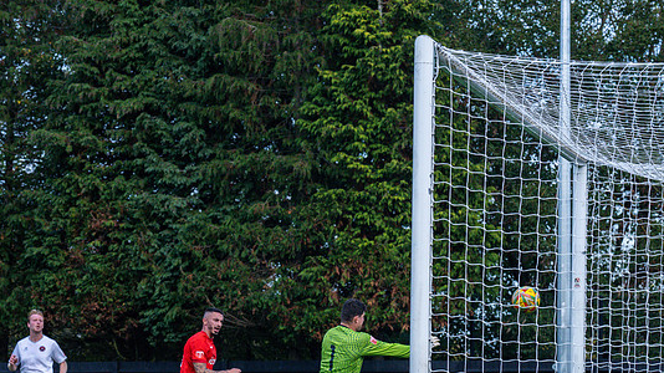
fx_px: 3538
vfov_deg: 6.0
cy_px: 288
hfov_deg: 10.7
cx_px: 353
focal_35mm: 201
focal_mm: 135
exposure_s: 1/2000
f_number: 8
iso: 800
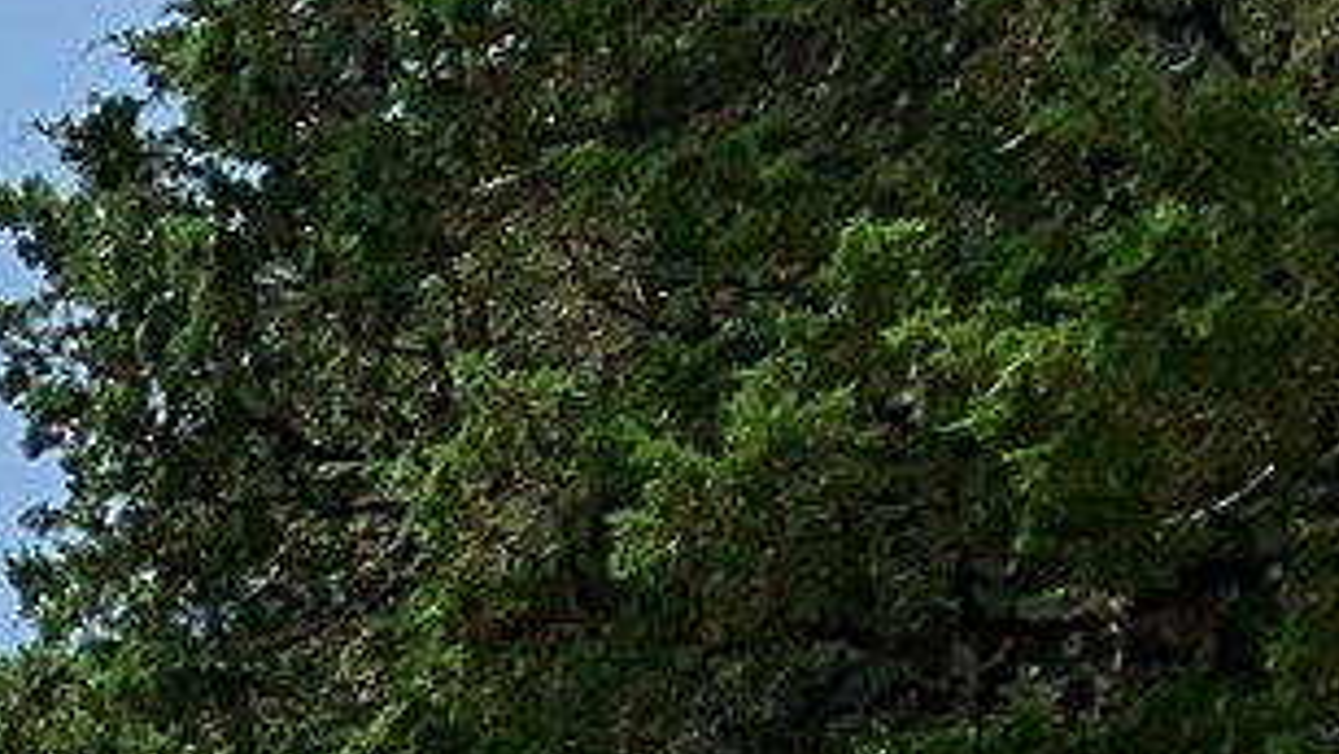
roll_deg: +0.0
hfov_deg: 9.0
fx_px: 6713
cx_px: -2770
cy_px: 2968
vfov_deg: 5.6
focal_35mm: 189
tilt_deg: +2.9
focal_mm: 4.25
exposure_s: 1/2208
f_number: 1.8
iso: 25
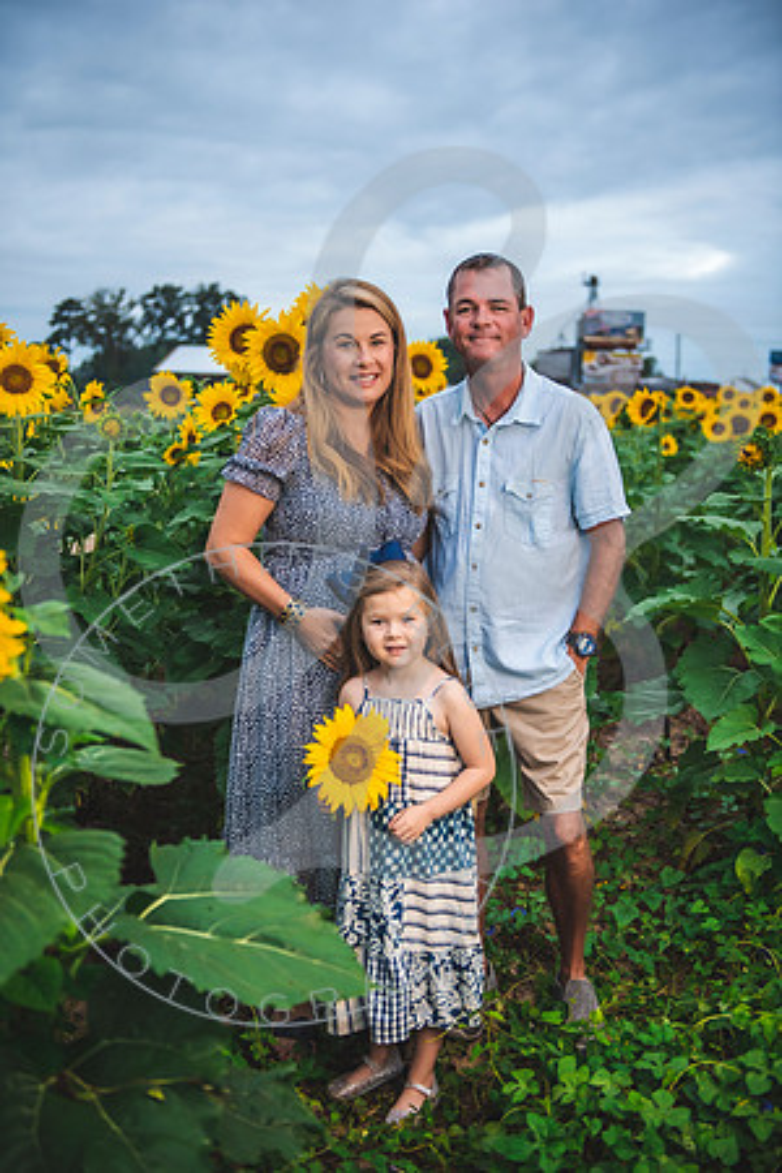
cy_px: 586
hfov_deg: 31.9
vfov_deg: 46.4
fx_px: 1368
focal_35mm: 42
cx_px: 391
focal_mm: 42
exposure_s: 1/250
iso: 200
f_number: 2.8
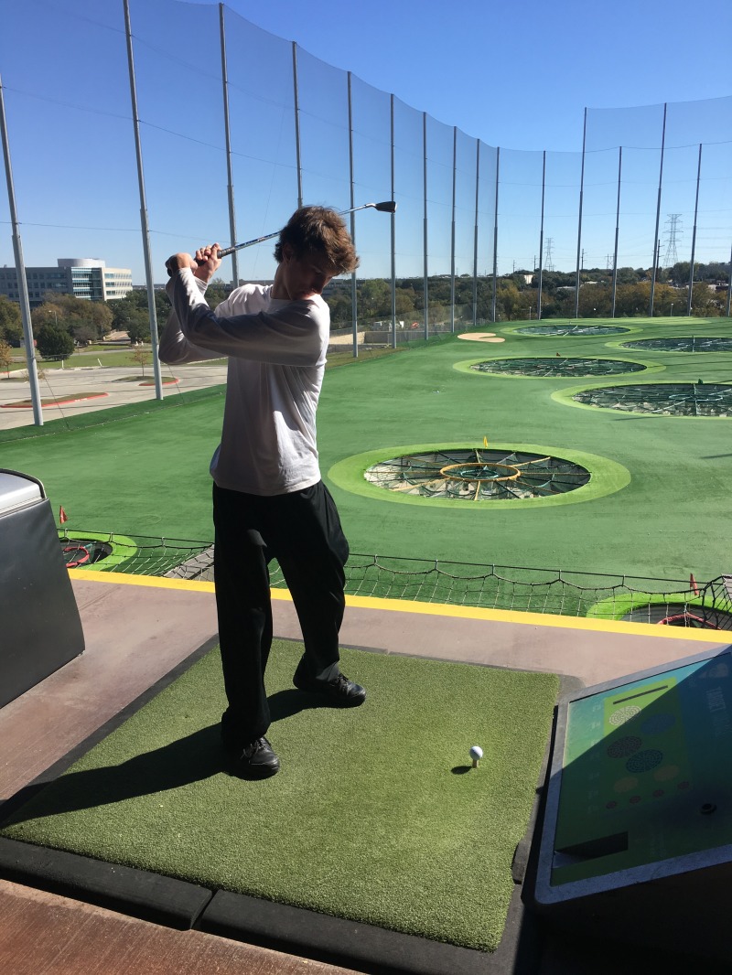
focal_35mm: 29
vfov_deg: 61.6
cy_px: 488
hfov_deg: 48.2
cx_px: 366
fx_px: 817
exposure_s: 1/1183
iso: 25
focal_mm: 4.15
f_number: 2.2
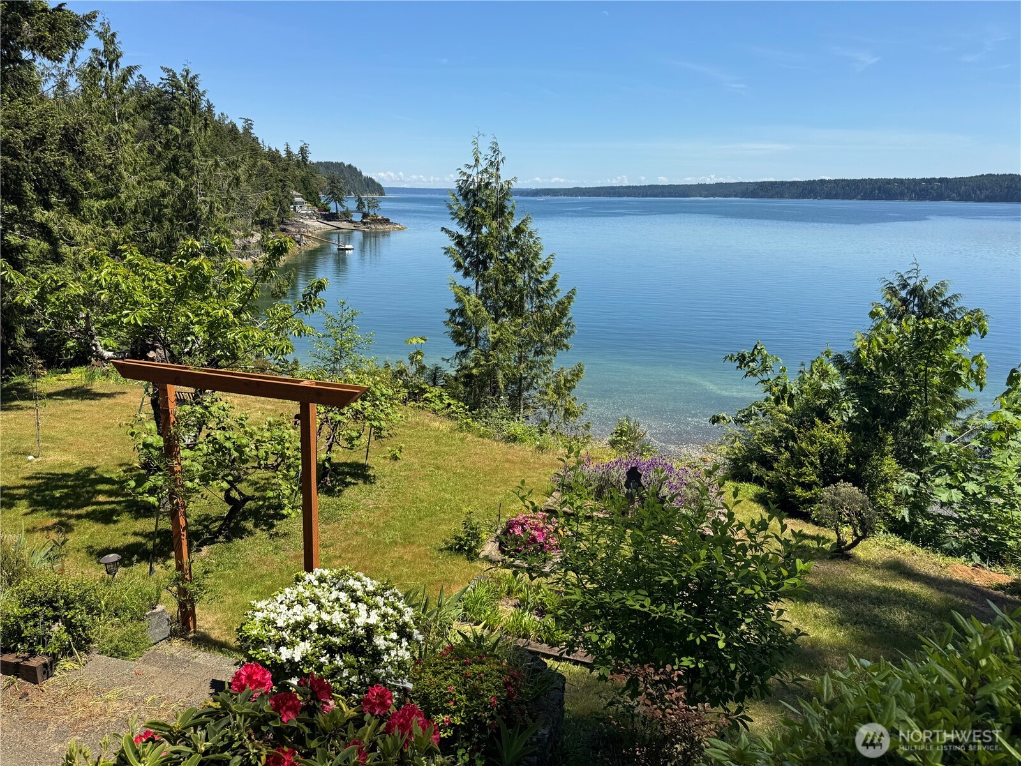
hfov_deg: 71.6
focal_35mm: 24
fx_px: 708
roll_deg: -0.7
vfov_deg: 56.8
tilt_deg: -15.0
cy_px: 383
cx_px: 510
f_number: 1.78
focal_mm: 6.76
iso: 80
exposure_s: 1/4049
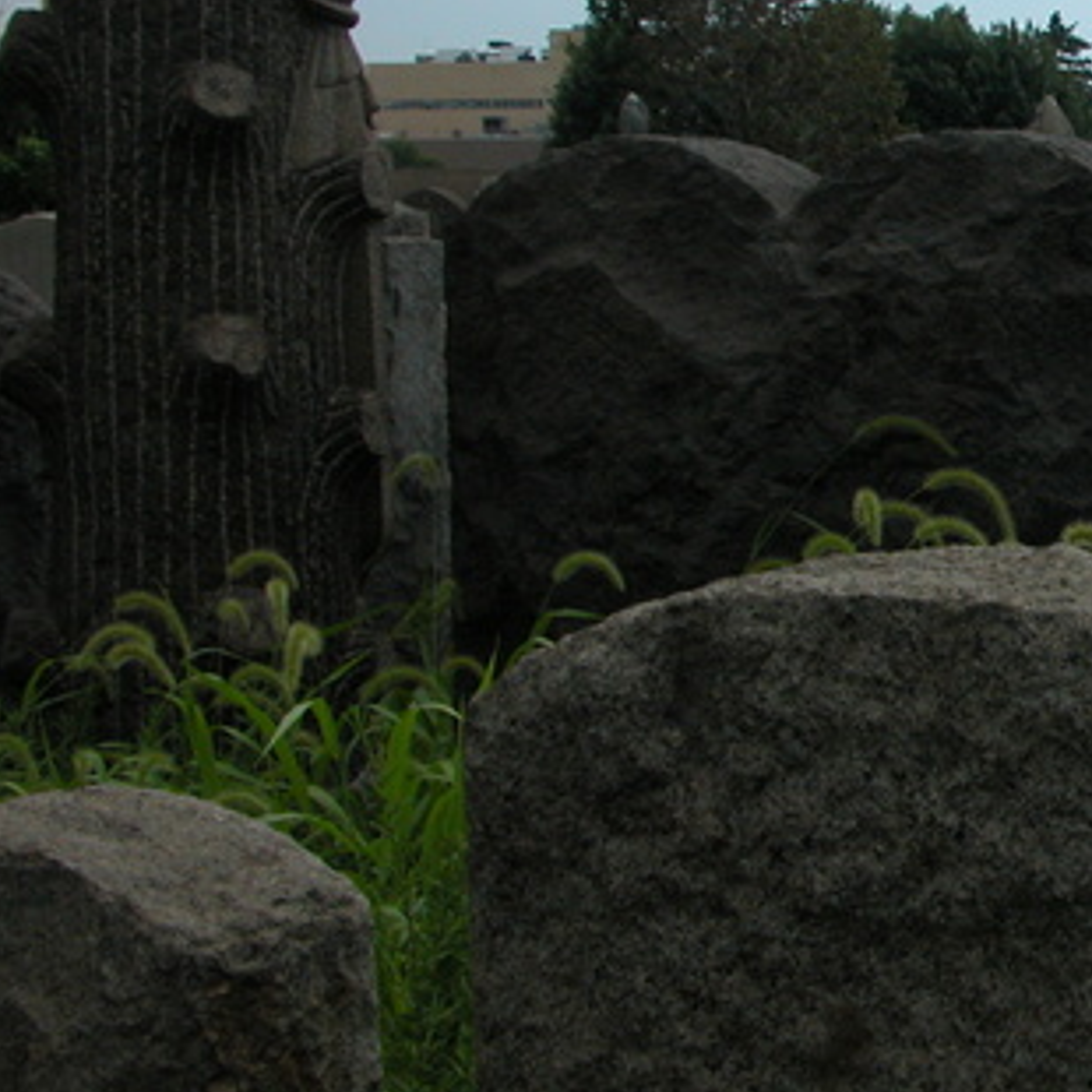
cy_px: 419
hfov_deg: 20.3
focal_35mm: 79
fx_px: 2820
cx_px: 1367
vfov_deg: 21.9
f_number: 4
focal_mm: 8.9
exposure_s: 1/372
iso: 100
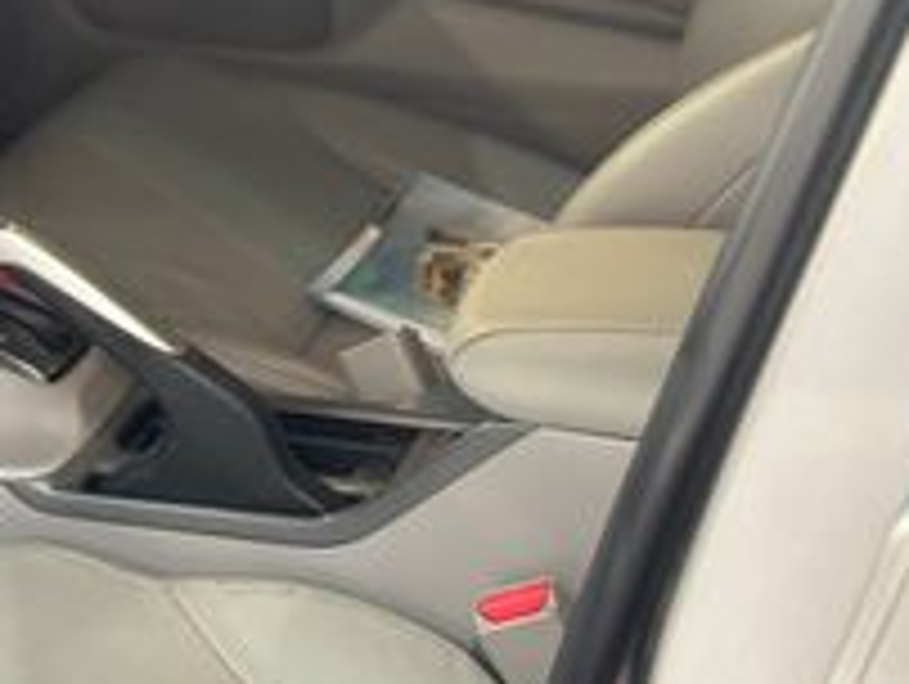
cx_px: -58
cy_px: 32
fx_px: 3181
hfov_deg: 15.9
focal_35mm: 121
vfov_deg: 12.2
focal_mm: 5.96
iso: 125
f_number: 1.6
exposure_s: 1/40
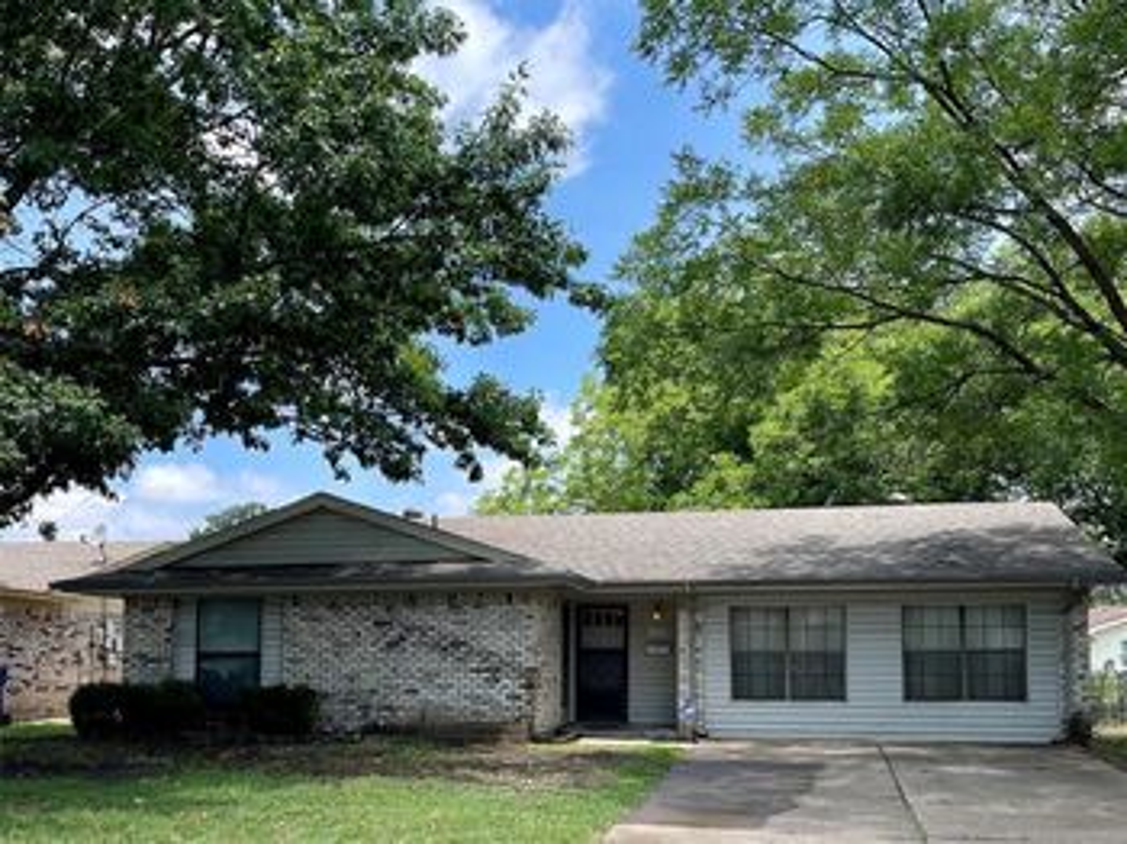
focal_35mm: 26
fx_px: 846
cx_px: 564
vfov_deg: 53.0
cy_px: 422
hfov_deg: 67.3
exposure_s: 1/2020
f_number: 1.6
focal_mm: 4.2
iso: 32
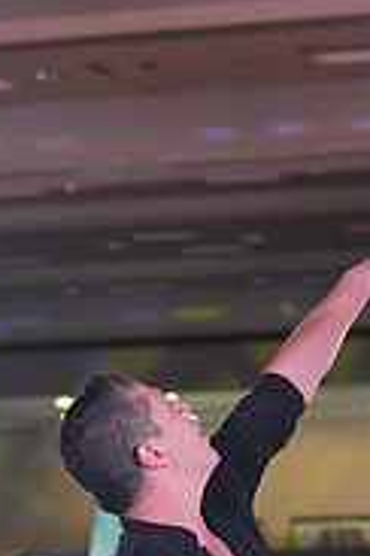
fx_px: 3576
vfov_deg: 8.7
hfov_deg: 5.9
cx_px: 114
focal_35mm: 232
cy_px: 814
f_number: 4
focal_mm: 73
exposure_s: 1/400
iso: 1600
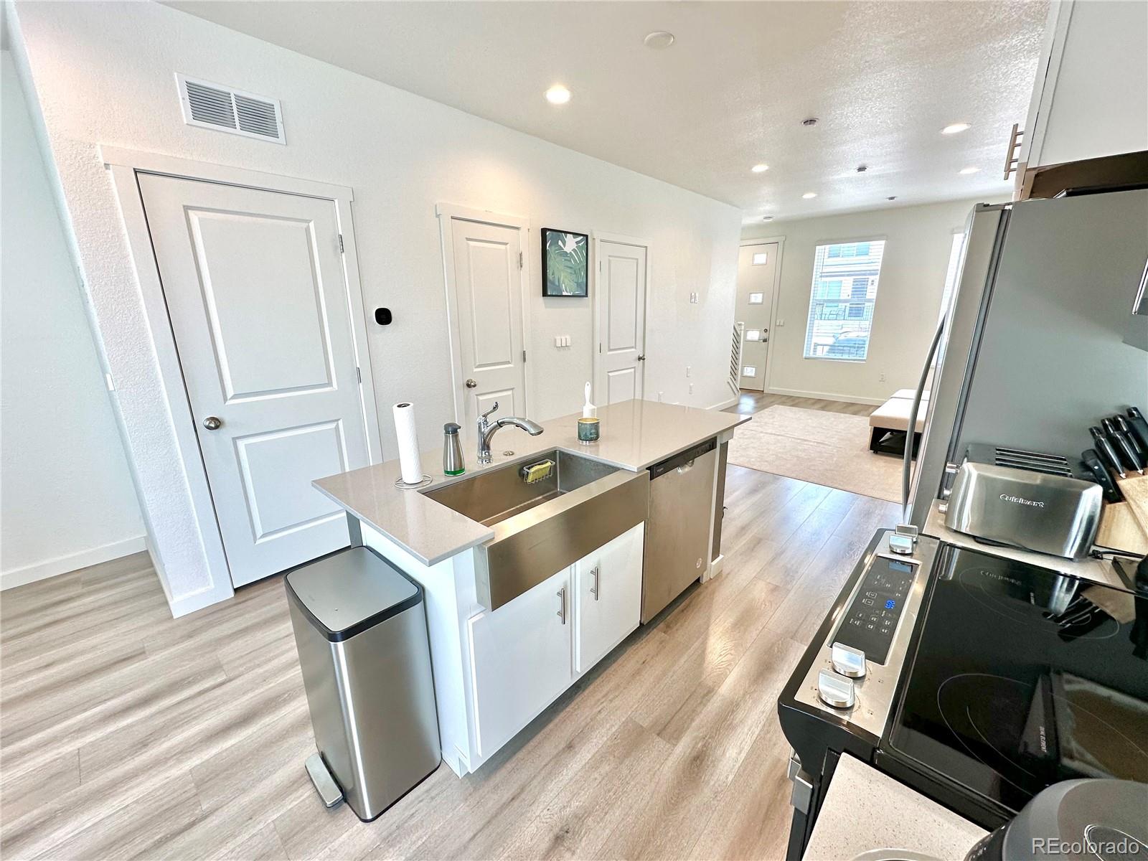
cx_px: 574
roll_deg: +0.4
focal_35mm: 14
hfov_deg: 102.1
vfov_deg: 85.7
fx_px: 464
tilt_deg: -15.1
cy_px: 430
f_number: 2.2
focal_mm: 2.22
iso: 80
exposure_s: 1/120
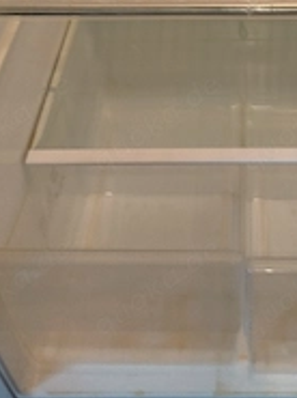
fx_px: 597
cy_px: -9
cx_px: 235
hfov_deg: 27.4
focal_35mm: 52
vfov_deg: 33.4
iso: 400
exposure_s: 1/33
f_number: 1.7
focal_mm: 5.31
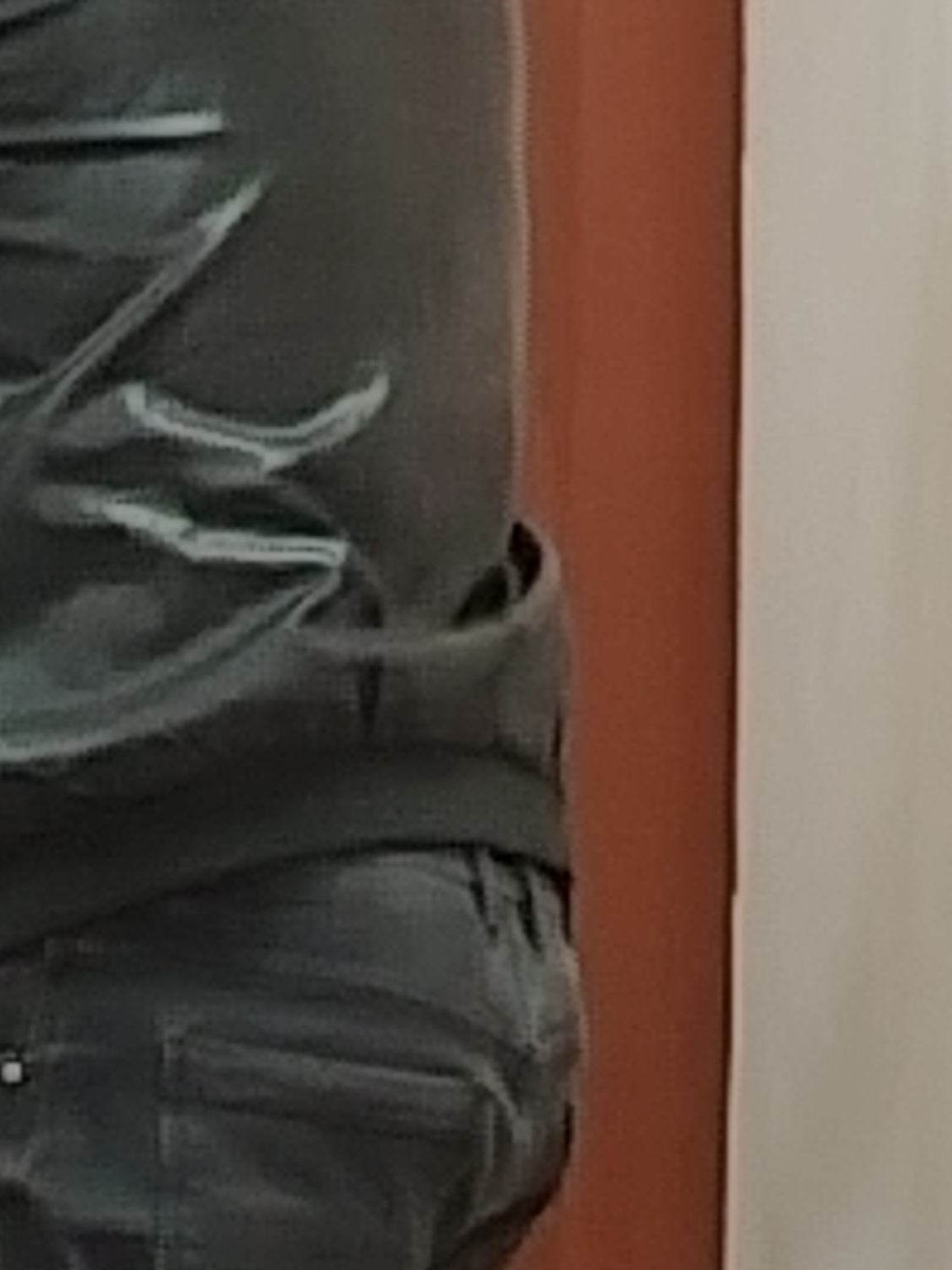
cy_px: 862
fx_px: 12139
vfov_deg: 6.0
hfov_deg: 4.5
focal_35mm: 331
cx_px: -271
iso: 717
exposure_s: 1/33.3
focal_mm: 4.95
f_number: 1.9
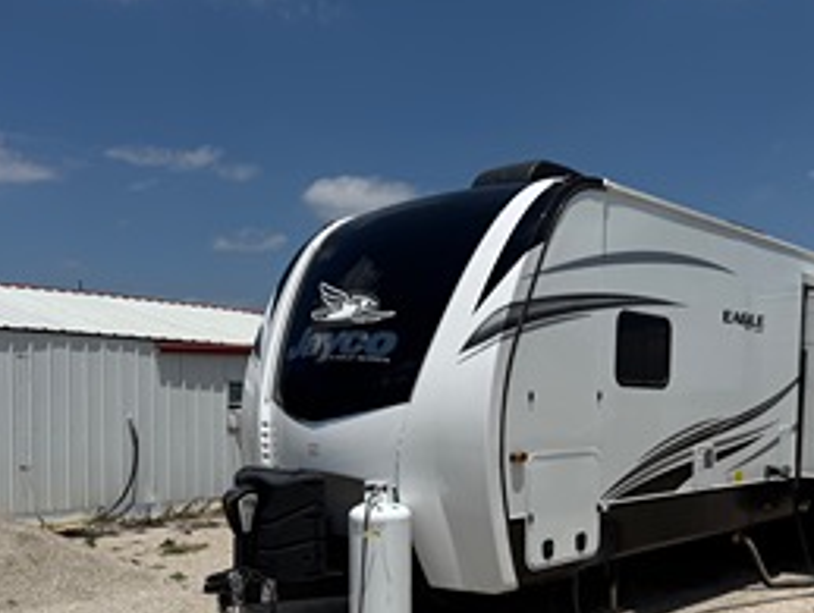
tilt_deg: -3.0
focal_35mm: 37
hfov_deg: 50.0
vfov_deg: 38.0
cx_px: 440
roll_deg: -1.1
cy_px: 440
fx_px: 871
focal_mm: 6.76
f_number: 1.78
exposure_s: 1/11905
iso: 80
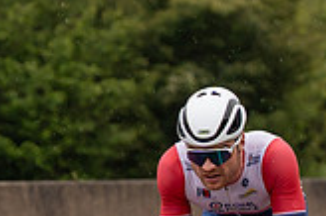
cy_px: 296
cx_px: 291
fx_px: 8395
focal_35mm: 928
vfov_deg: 1.5
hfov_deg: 2.2
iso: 250
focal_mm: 106
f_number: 3.5
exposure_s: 1/1000
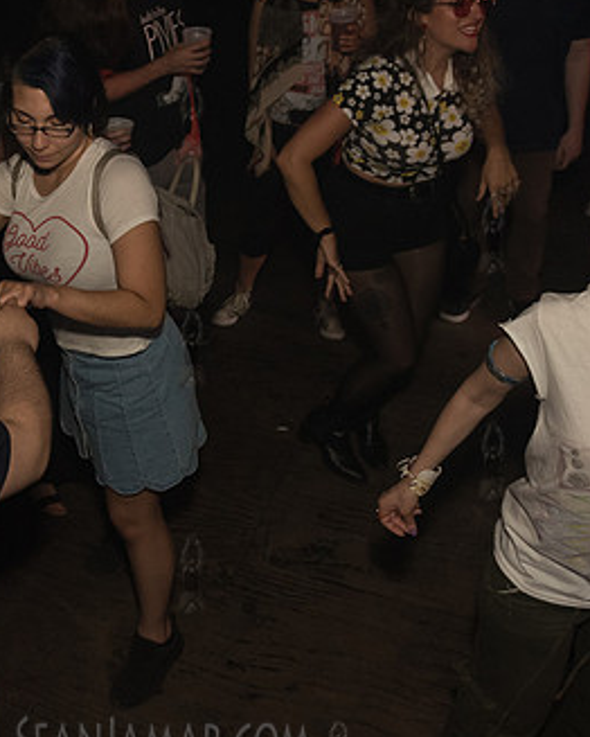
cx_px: 24
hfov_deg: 28.7
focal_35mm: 50
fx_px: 1090
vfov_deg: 37.2
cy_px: 313
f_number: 3.5
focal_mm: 24
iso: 2000
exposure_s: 1/250
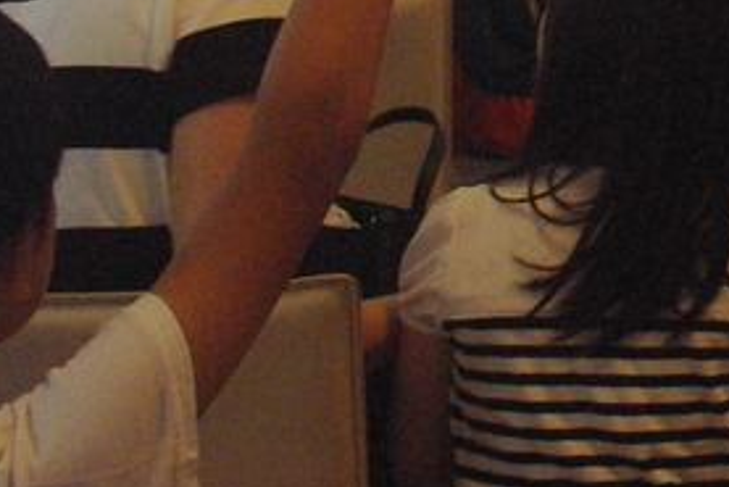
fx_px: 2634
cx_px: 1103
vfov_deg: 9.9
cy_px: -462
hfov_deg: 14.6
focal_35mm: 130
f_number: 8
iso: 1600
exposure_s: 1/125
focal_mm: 20
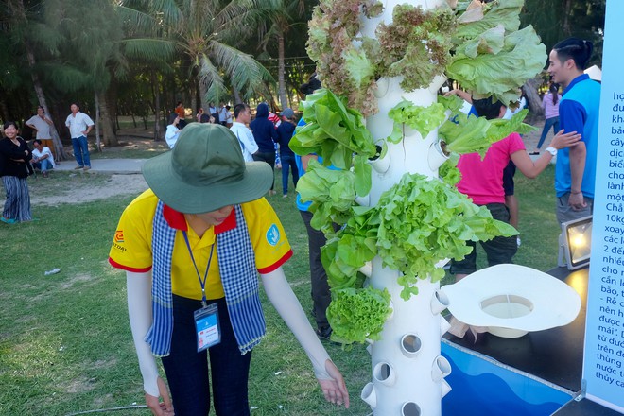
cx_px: 312
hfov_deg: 63.7
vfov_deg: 45.0
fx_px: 503
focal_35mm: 29
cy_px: 208
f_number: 5.6
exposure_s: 1/140
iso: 400
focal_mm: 19.2
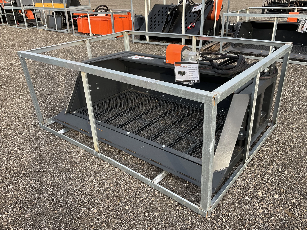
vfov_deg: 48.2
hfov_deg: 61.7
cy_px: 115
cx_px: 154
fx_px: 257
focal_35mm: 29
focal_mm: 3
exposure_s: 1/187
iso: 20
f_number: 1.8
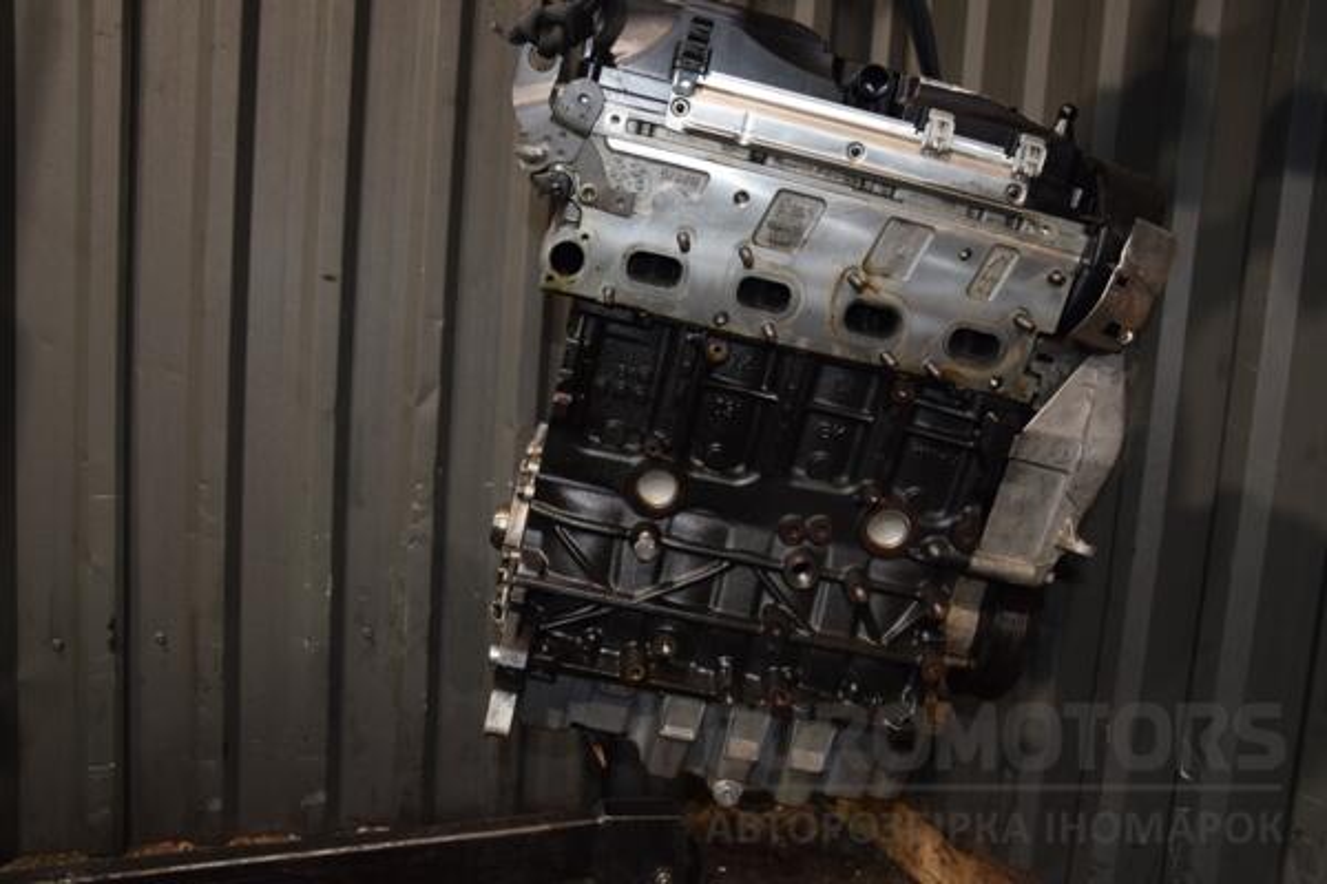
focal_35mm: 32
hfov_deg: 59.5
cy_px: 442
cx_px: 664
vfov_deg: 41.7
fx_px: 1161
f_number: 5
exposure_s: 1/60
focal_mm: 21
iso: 800
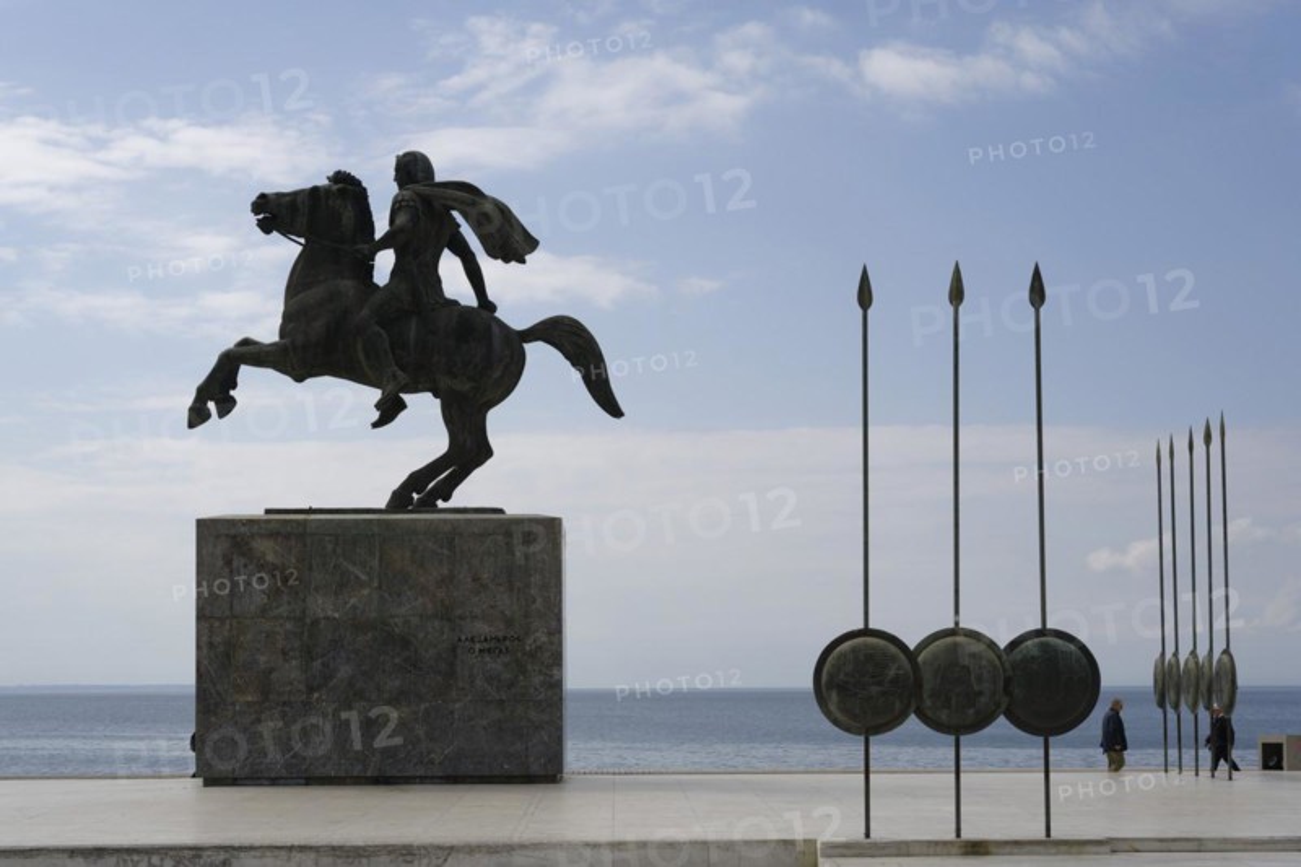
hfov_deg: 39.6
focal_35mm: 50
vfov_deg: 27.0
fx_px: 1806
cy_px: 434
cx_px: 650
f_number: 5
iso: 64
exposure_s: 1/1000
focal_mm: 50
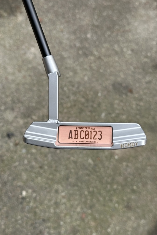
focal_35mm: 51
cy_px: 117
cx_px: 82
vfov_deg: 38.9
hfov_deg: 26.5
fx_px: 333
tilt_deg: -65.9
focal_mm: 6.86
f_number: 1.78
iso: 64
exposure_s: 1/487
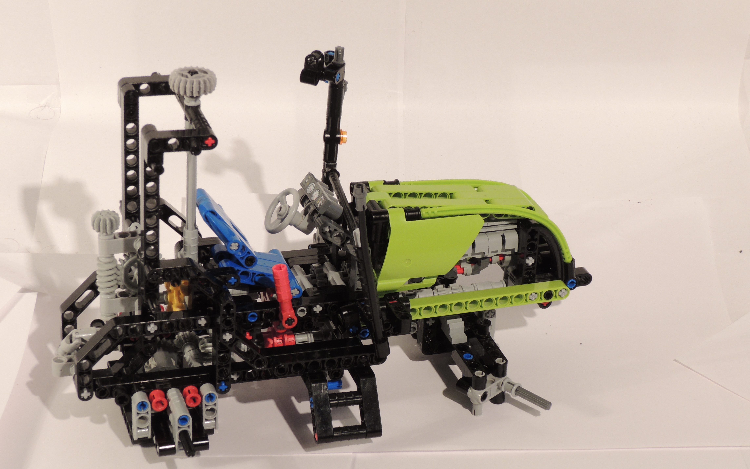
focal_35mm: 80
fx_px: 1635
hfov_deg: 25.8
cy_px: 283
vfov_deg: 16.3
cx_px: 375
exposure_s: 1/2.5
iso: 100
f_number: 6.2
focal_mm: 13.3
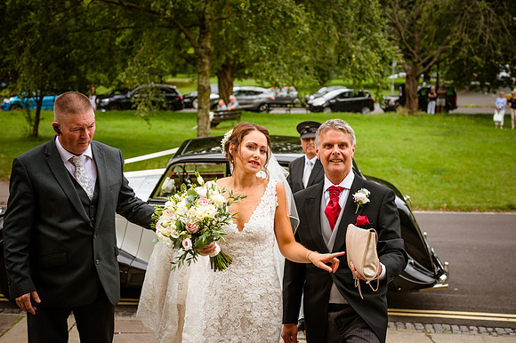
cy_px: 172
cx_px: 258
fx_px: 716
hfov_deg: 39.6
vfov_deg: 27.0
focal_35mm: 50
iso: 450
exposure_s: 1/1000
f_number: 4
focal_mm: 50
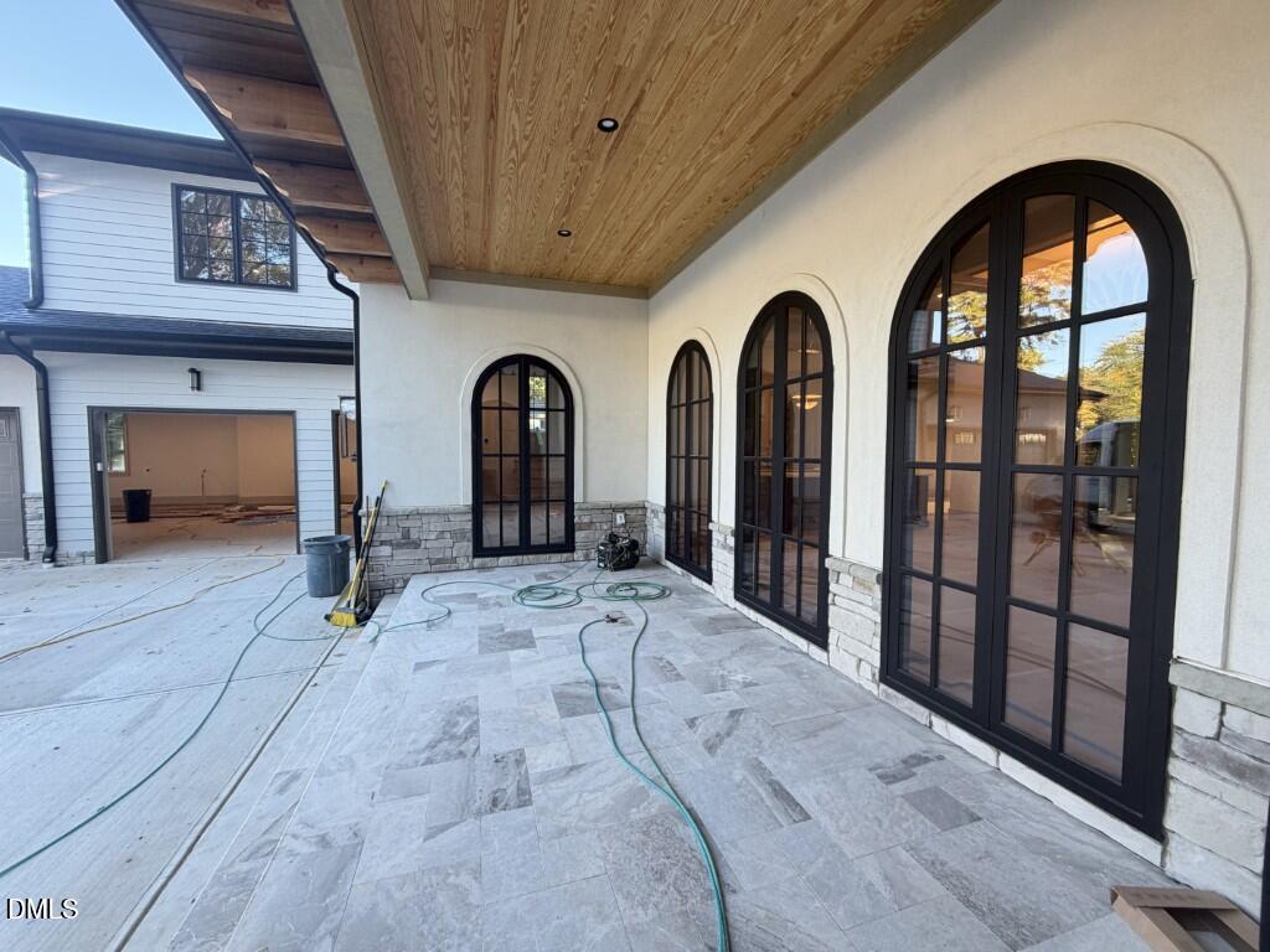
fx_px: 514
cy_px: 476
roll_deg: +0.3
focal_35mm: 14
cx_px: 635
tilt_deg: -3.2
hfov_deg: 102.1
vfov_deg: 85.7
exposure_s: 1/121
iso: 100
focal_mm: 2.22
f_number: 2.2
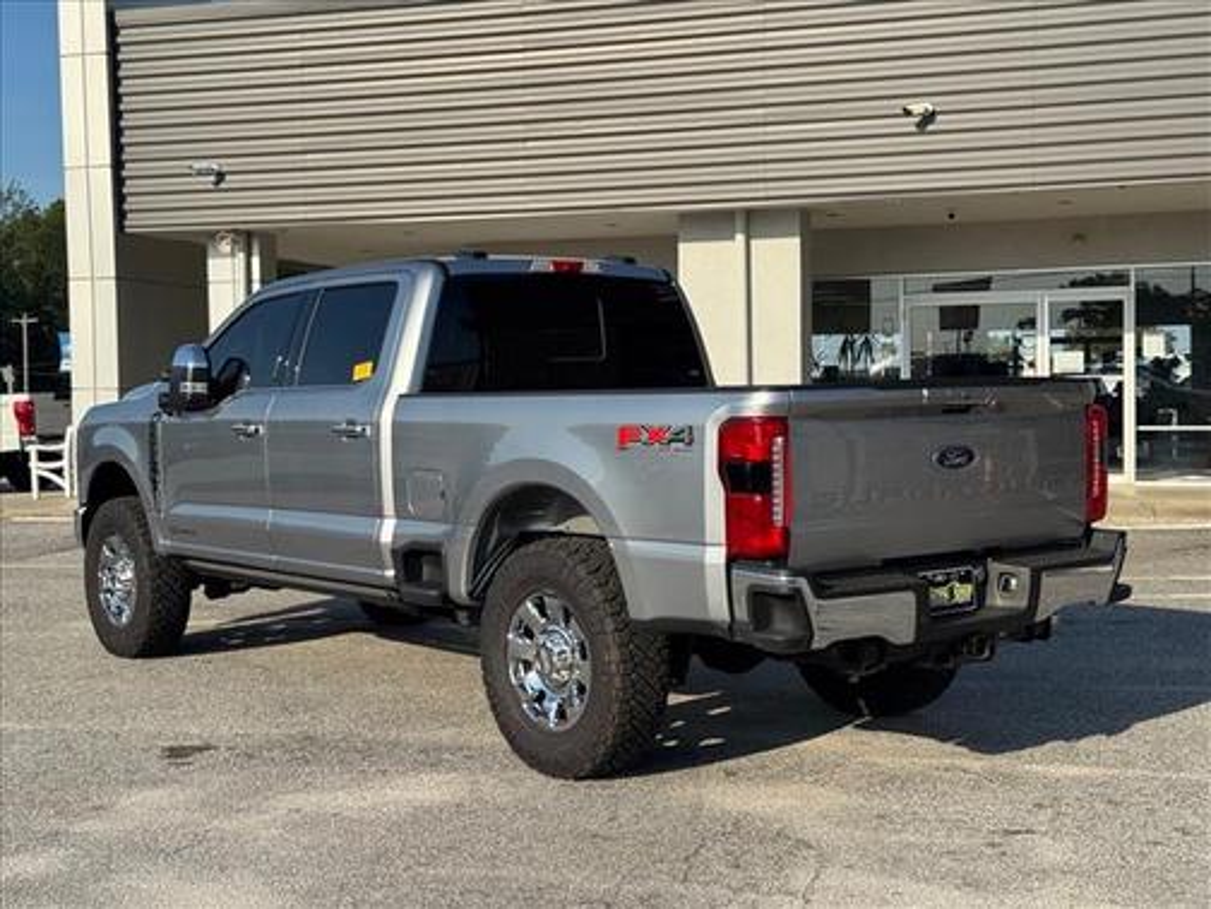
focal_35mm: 48
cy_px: 454
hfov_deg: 39.7
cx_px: 606
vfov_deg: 30.3
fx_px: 1679
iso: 64
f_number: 1.78
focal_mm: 6.76
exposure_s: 1/3817
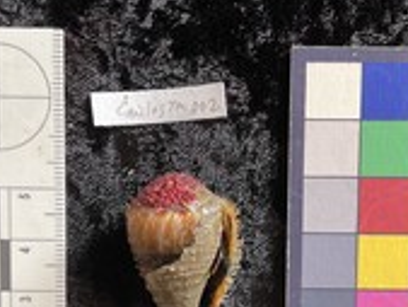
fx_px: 708
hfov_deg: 32.1
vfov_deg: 23.7
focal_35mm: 60
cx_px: 232
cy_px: 284
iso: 64
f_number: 1.8
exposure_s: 1/100
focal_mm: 3
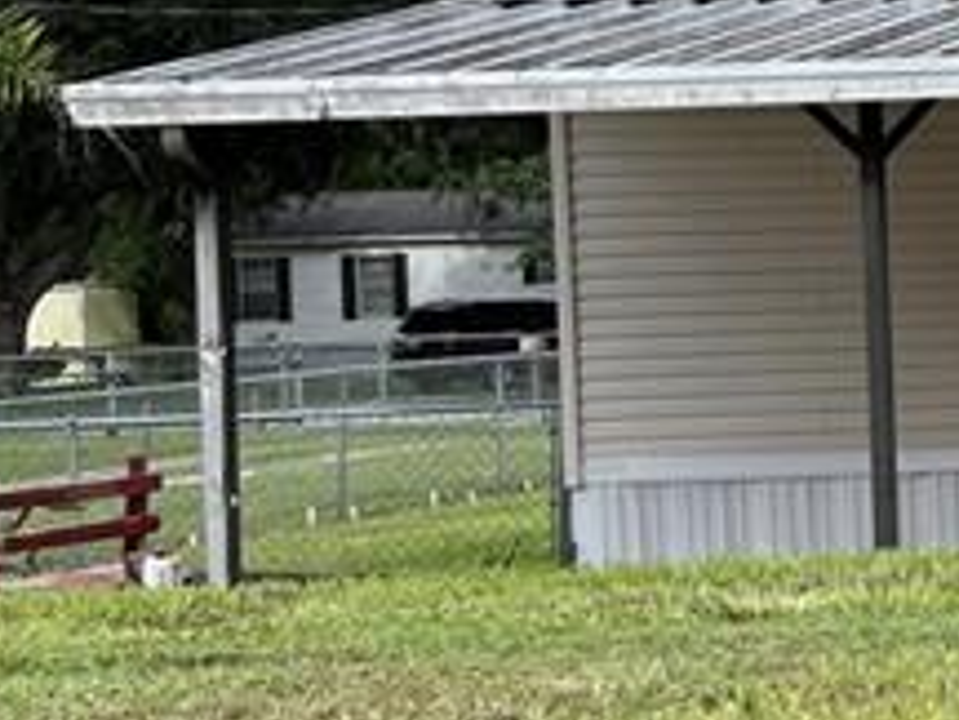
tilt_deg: -1.3
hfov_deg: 13.2
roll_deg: +1.6
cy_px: 329
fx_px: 3408
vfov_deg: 12.0
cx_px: 2078
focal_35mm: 123
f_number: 1.6
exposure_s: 1/1600
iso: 50
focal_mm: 5.1
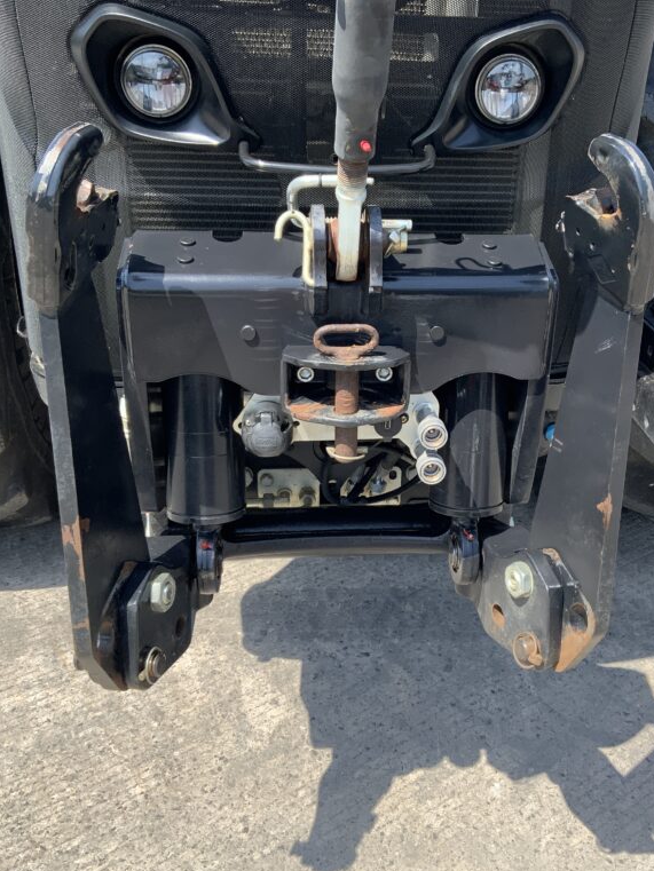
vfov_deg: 47.9
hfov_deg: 36.7
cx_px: 401
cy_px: 438
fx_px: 982
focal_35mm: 39
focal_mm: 3
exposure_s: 1/593
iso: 16
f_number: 1.8
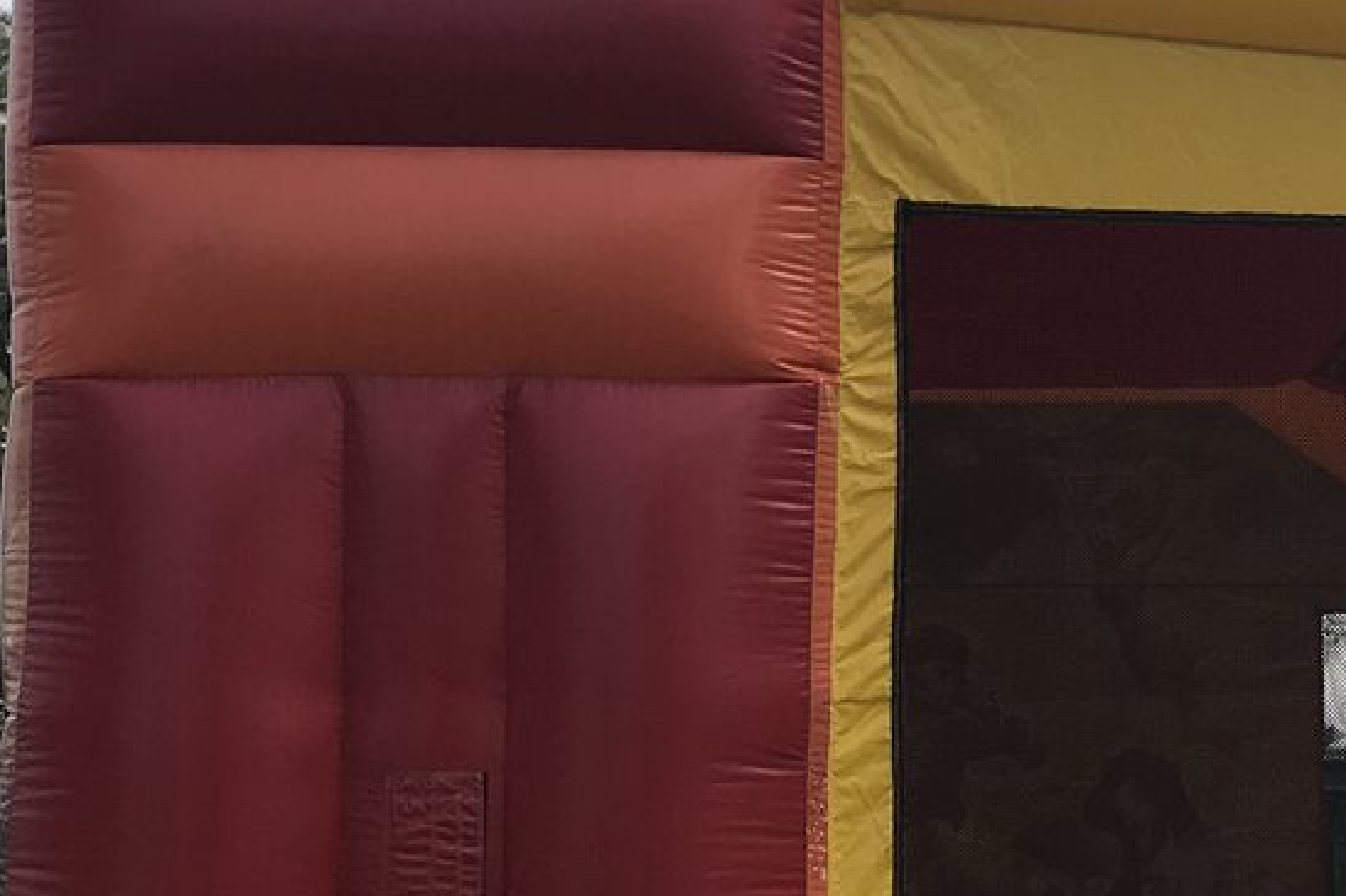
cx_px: 1115
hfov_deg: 23.5
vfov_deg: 16.0
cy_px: 685
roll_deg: +1.0
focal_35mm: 85
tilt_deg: +6.0
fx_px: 3177
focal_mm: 3.99
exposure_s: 1/2083
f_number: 1.8
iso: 20
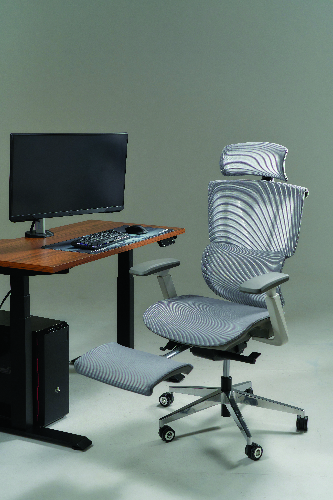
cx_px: 166
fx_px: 735
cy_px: 250
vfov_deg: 37.5
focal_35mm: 53
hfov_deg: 25.5
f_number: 5
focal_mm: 53
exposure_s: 1/250
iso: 320
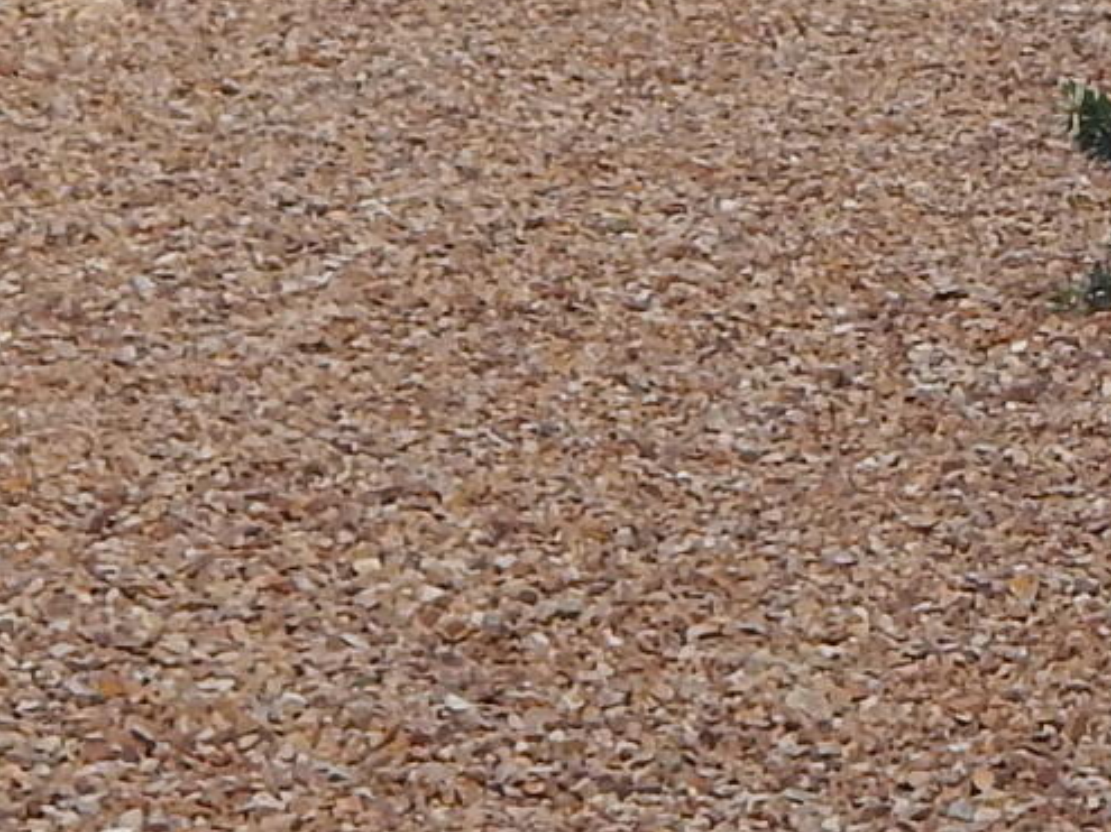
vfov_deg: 7.0
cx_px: 1208
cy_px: 269
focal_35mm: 212
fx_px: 6802
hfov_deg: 9.3
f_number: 3.3
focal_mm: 6.1
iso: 125
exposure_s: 1/500
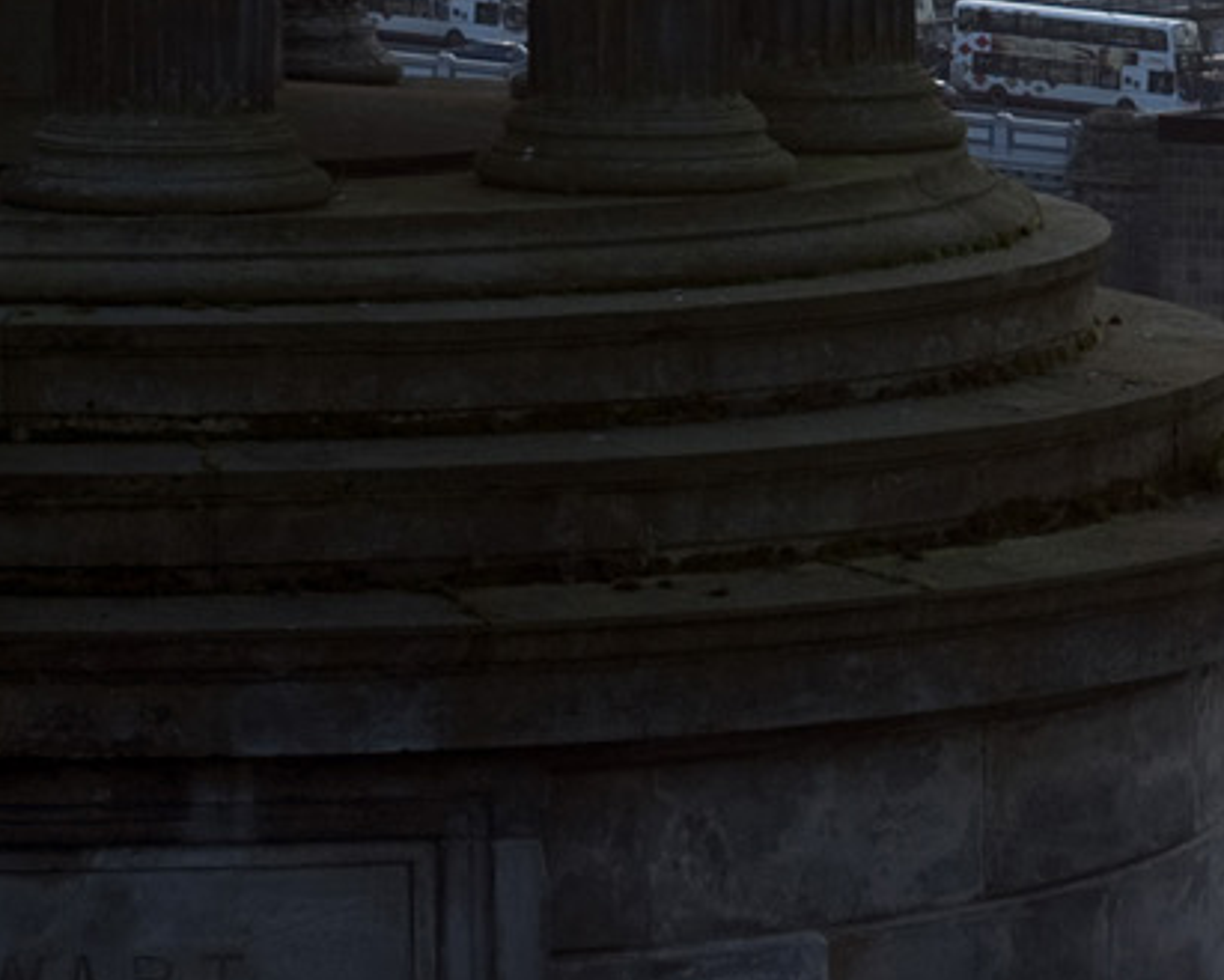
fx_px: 9095
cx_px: 1980
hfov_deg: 7.5
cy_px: -1019
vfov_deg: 6.0
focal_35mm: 251
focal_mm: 50
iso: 200
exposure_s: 1/125
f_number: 5.6
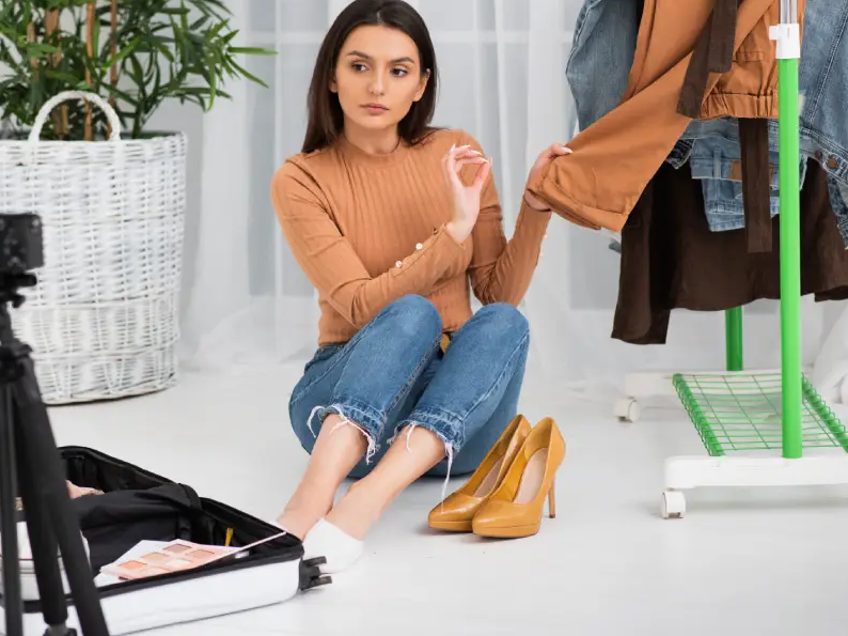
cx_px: 364
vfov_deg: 14.4
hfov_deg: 19.1
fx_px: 2522
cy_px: 283
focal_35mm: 103
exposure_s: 1/160
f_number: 3.5
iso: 125
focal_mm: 85
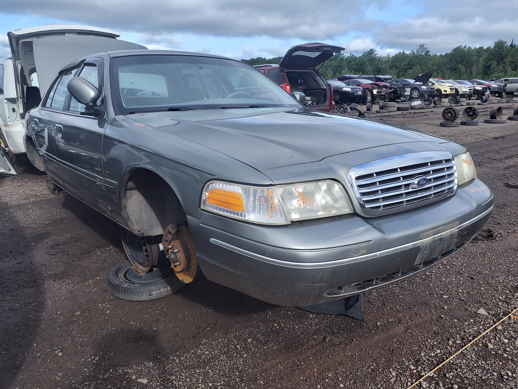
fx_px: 389
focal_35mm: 26
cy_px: 194
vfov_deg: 53.1
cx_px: 259
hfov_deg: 67.3
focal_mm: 3.58
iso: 40
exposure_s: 1/439
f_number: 1.9
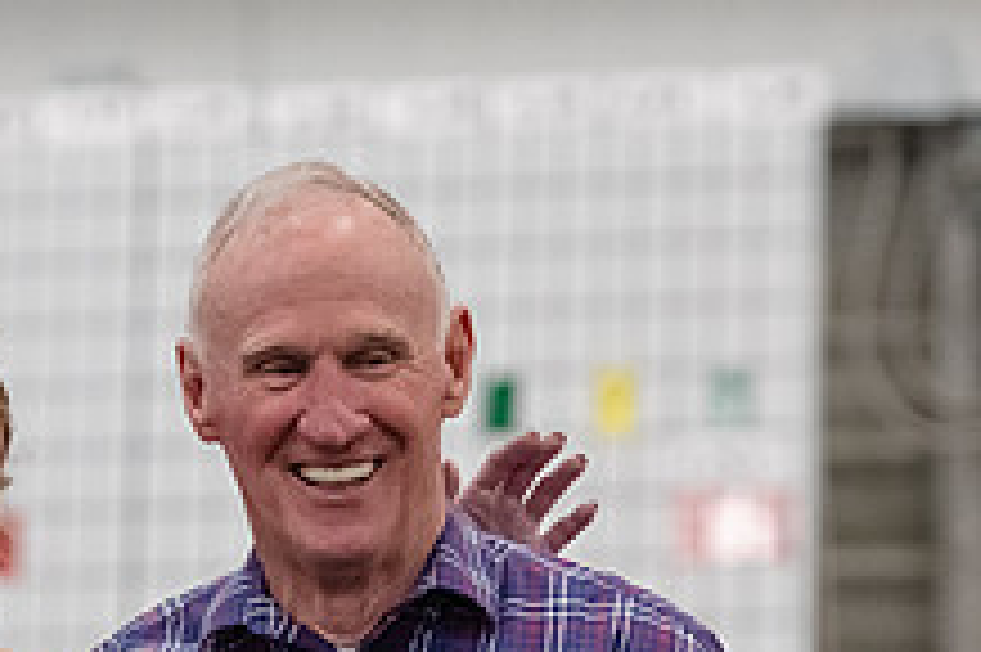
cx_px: 166
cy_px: 726
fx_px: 10156
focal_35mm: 373
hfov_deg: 5.5
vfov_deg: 3.7
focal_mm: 140
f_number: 2.8
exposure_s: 1/800
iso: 6400
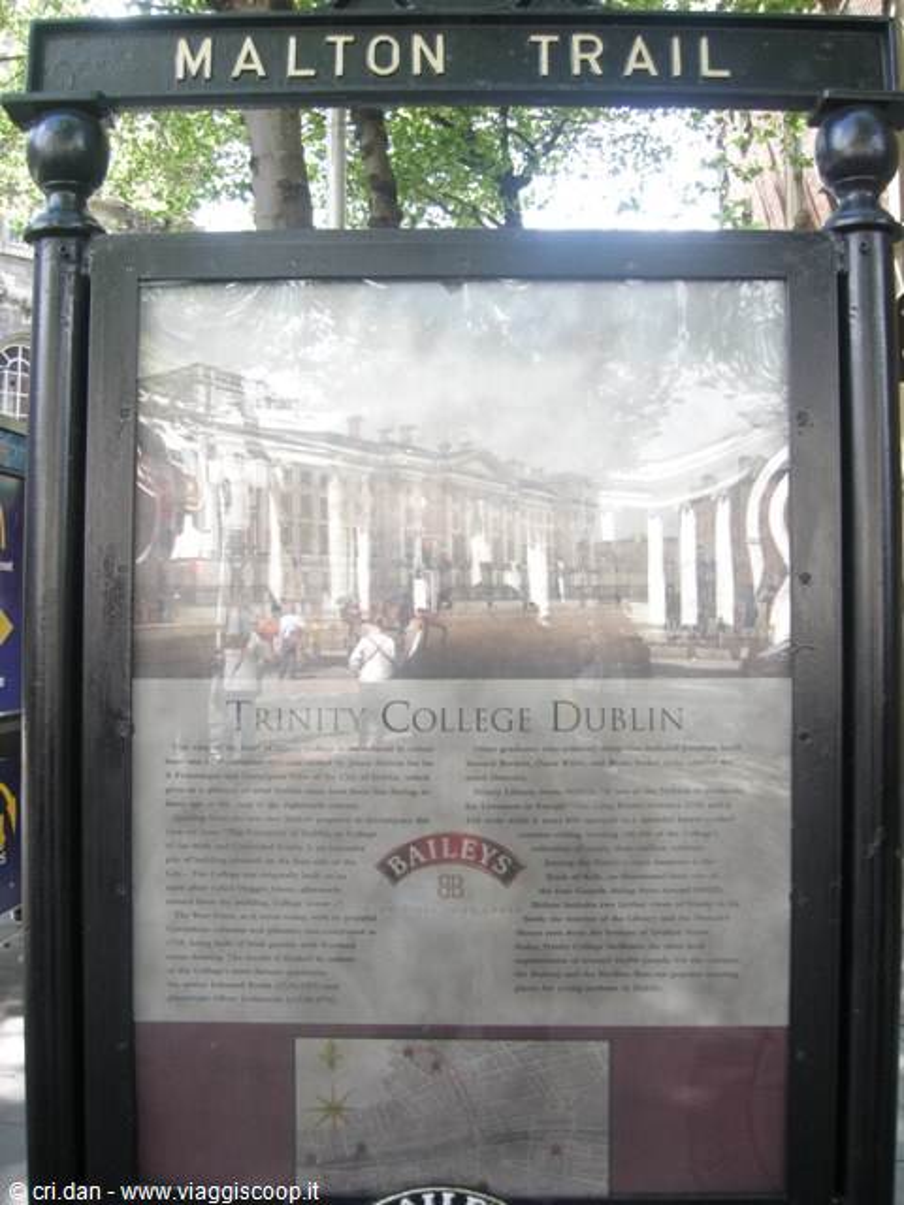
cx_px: 452
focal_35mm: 36
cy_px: 602
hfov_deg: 39.7
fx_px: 1254
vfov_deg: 51.4
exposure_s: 1/64.1
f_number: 3
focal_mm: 7.5
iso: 64
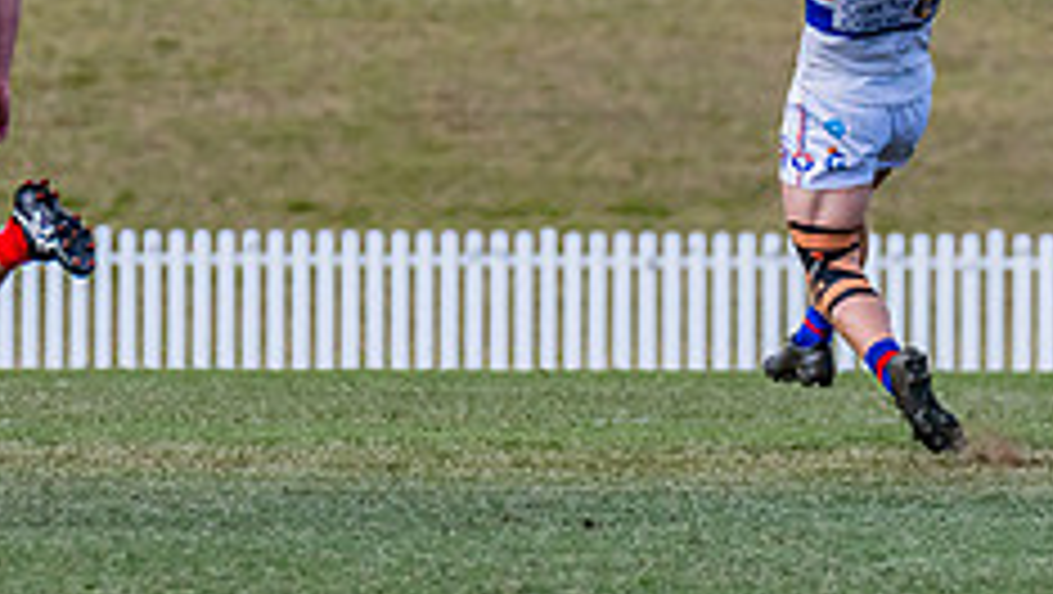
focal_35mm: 980
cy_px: 213
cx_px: 873
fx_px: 27382
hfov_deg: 2.2
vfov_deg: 1.2
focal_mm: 360
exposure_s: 1/2000
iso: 800
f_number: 7.1
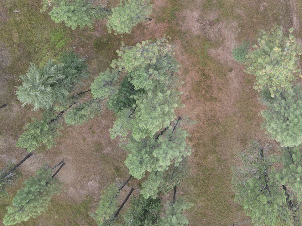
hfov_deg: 36.7
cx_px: 224
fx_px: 445
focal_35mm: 51
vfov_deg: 26.9
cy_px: -2
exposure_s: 1/20
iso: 100
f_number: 2.8
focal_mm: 4.5
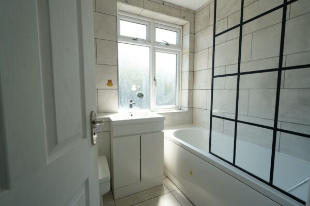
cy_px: 103
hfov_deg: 96.7
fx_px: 138
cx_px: 155
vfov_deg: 73.7
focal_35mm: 16
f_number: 5
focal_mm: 16
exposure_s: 1/320
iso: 500
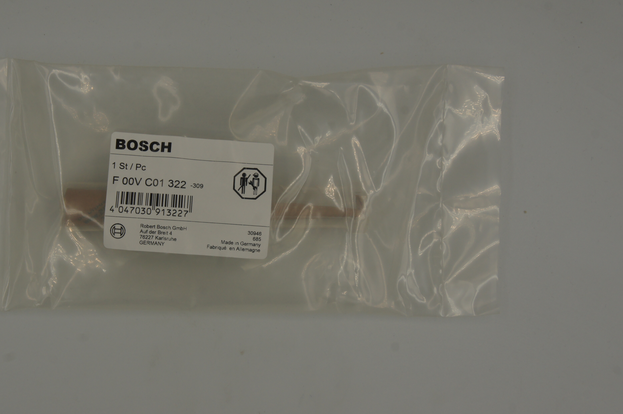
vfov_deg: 21.0
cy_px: 216
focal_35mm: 65
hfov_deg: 31.0
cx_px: 243
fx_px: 1118
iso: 200
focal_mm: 35
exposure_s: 1/125
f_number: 11
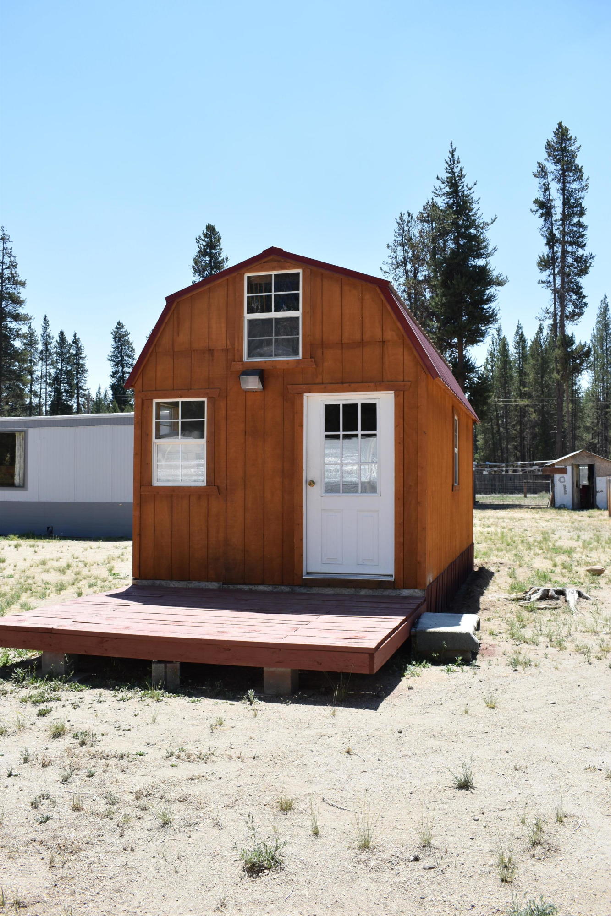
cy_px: 458
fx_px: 764
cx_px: 306
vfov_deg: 61.9
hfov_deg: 43.6
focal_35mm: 30
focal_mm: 20
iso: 110
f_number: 8
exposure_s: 1/250
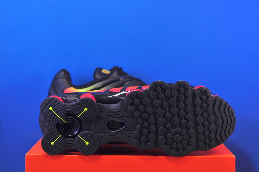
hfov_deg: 27.0
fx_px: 539
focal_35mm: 75
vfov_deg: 18.1
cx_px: 130
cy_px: 86
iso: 250
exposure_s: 1/320
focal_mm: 50
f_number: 2.5
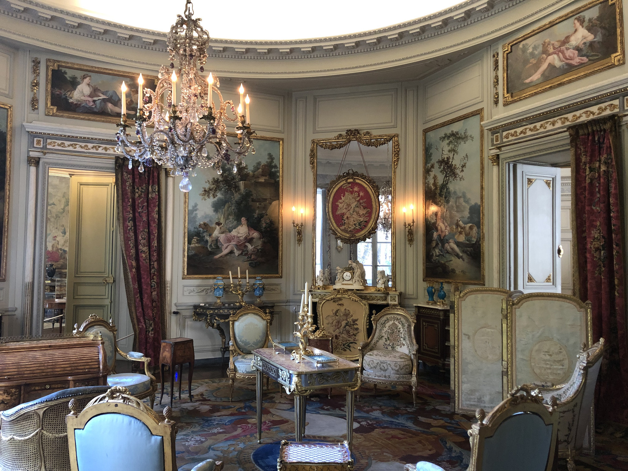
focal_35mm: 28
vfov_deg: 49.7
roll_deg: +0.4
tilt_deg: +3.1
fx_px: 508
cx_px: 314
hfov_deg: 63.4
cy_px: 236
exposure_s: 1/7
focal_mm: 4
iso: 100
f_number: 1.8
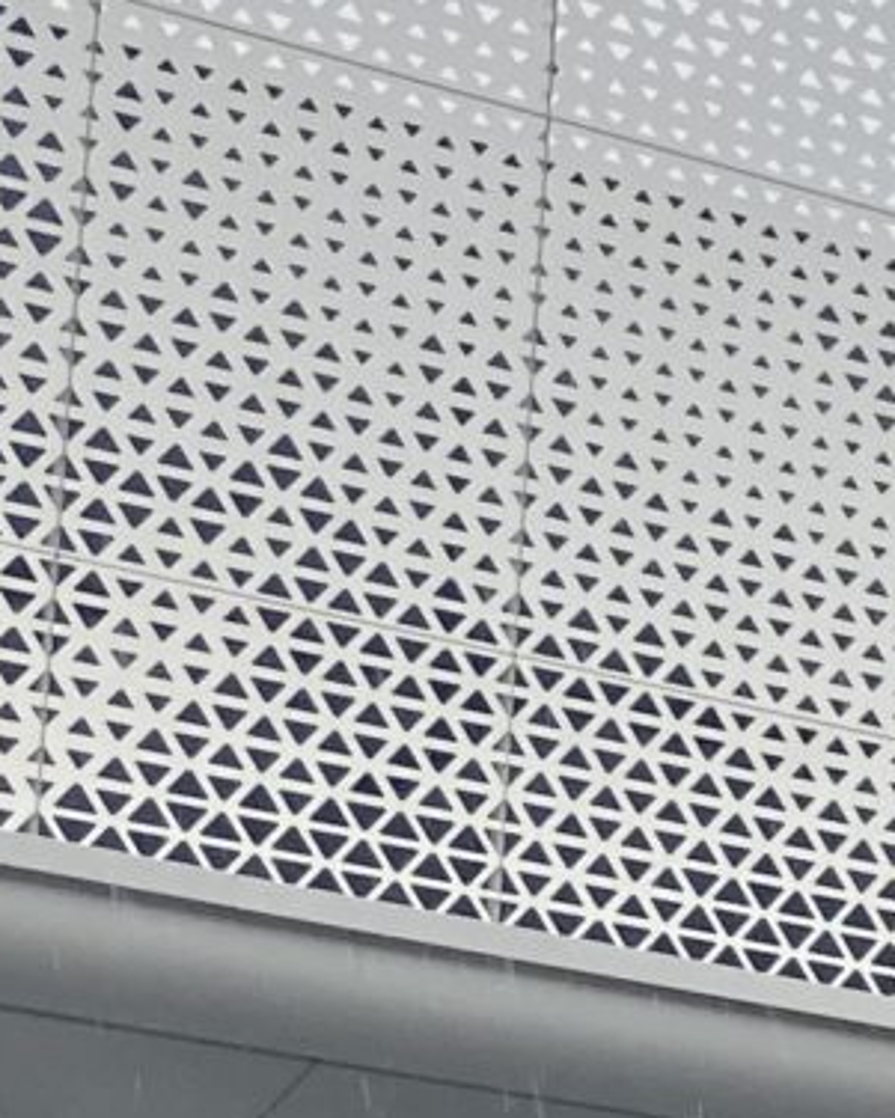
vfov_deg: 10.1
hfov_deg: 7.4
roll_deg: -0.8
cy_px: 1564
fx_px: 6156
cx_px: 2631
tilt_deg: +11.7
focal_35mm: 186
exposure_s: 1/500
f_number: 1.8
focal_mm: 3.99
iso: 20
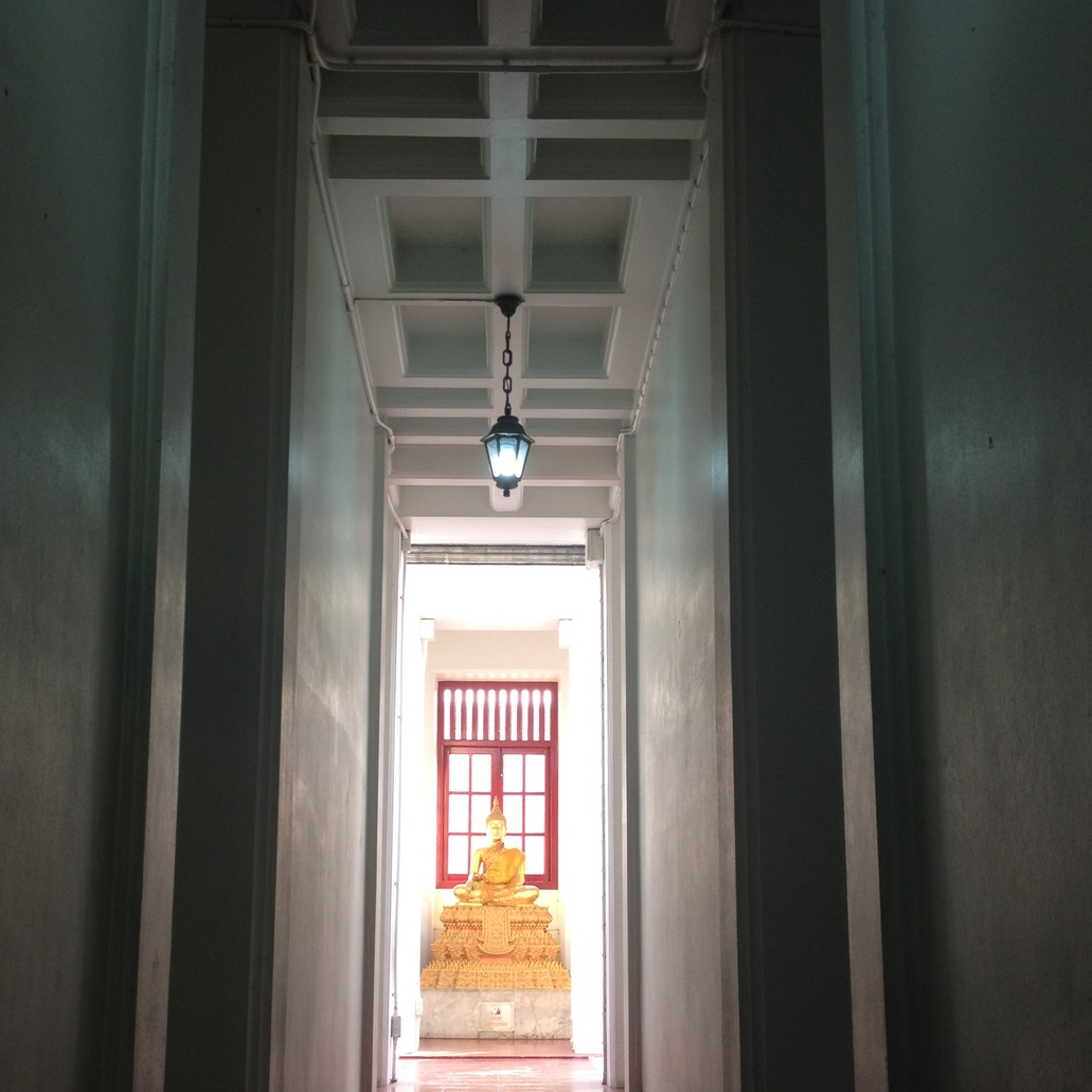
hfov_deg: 35.3
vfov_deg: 35.1
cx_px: 494
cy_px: 692
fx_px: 1713
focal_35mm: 48
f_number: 2.4
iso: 64
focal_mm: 4.28
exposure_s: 1/30
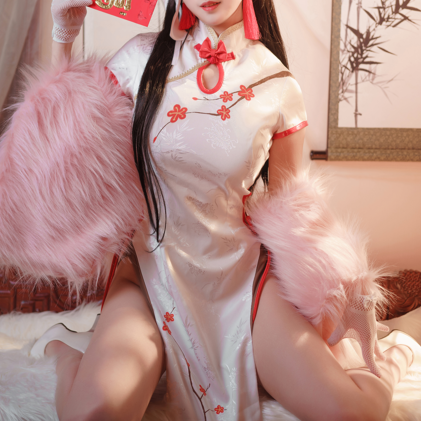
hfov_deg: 25.0
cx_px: 201
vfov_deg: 24.9
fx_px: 949
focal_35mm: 69
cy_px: 143
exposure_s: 1/125
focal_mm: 50
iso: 100
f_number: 2.8
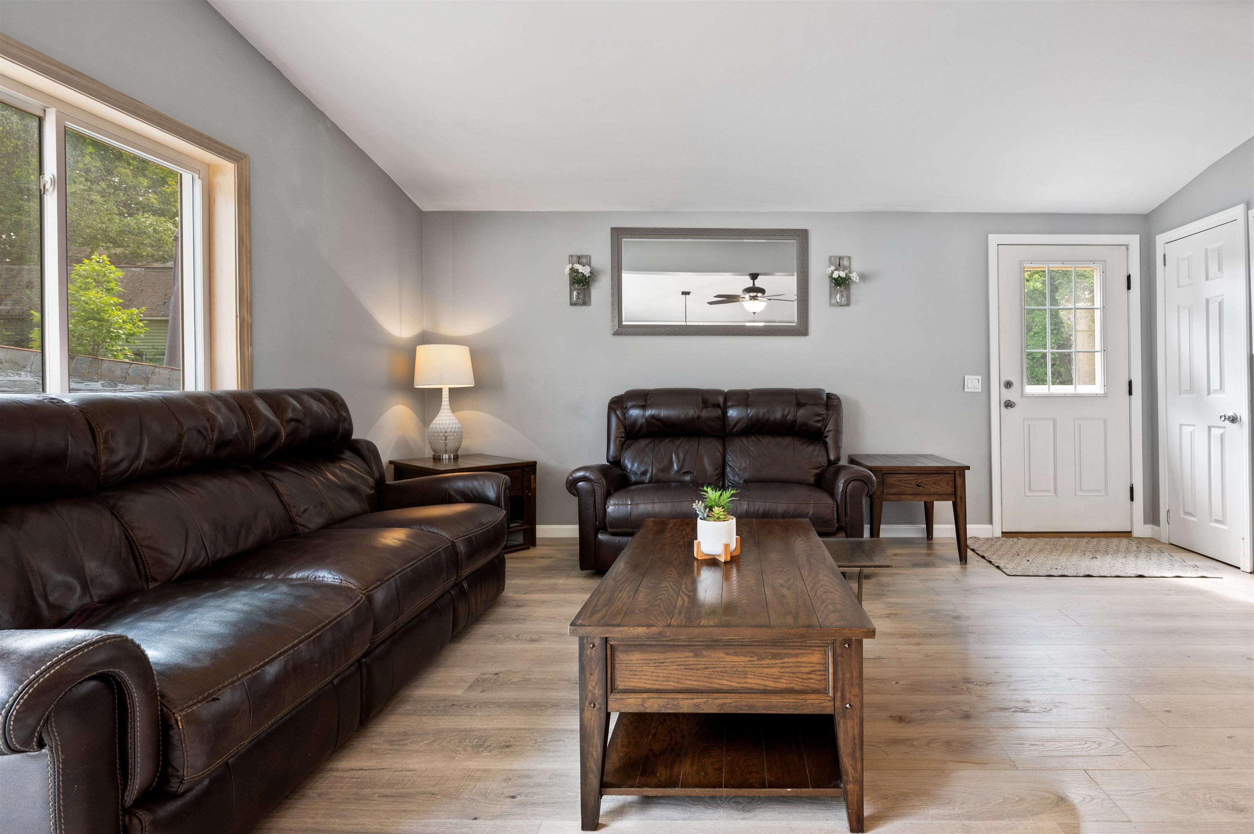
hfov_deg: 96.8
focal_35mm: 16
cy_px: 417
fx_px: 557
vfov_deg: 73.7
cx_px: 627
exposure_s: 1/4
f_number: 9
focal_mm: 16
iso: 400
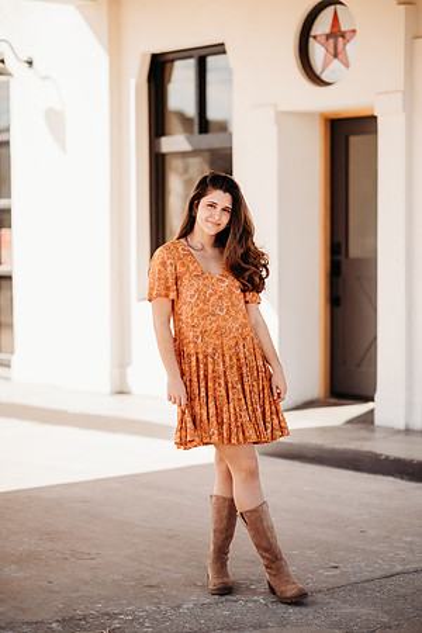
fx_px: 1494
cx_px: 211
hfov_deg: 16.1
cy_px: 316
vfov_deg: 23.9
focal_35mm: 85
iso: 160
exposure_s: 1/2000
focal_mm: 85
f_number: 2
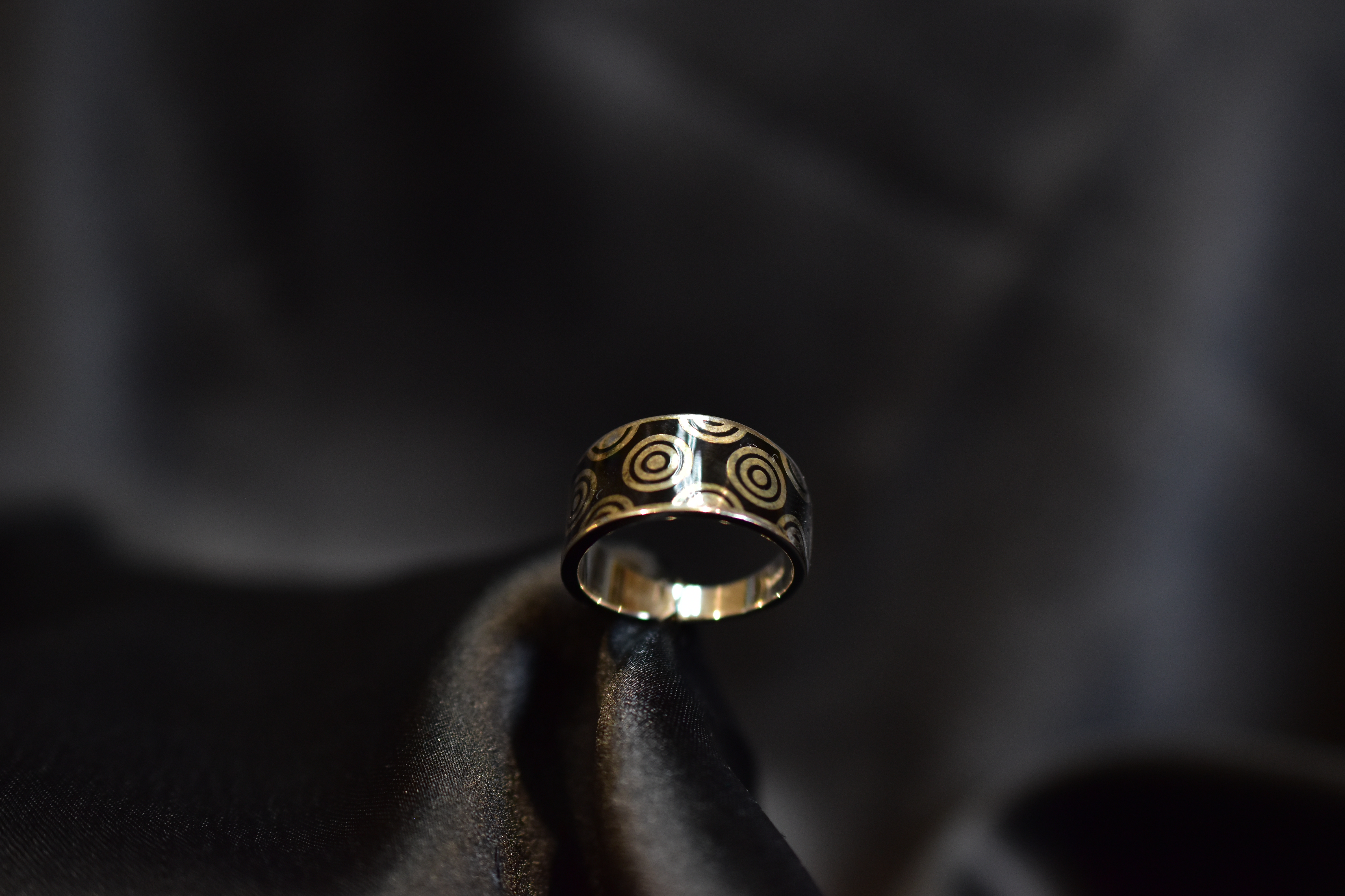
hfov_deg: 33.4
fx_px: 2241
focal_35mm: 60
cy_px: 448
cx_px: 672
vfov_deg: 22.6
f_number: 3.2
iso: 800
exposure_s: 1/125
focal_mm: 40
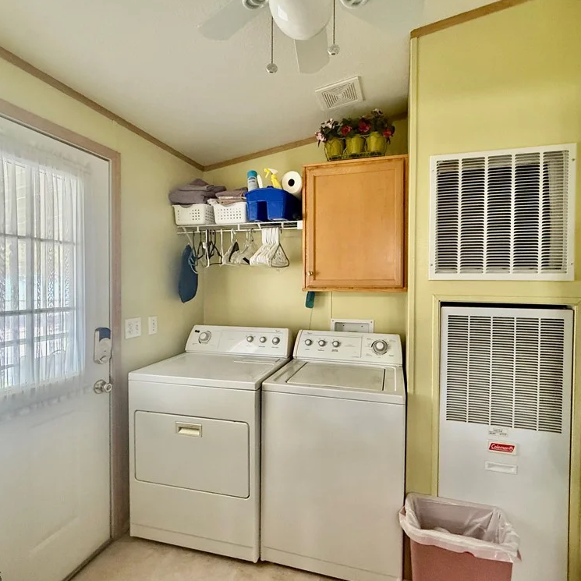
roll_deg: -0.9
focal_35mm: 17
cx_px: 315
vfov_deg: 84.0
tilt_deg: -1.1
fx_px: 323
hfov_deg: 83.8
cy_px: 289
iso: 500
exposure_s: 1/60
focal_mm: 2.22
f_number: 2.2
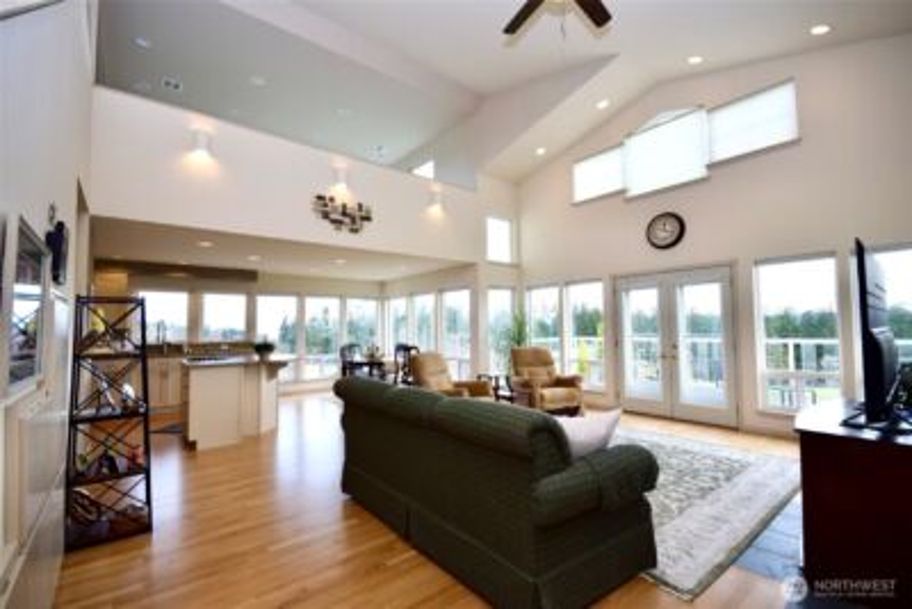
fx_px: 380
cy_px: 304
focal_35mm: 15
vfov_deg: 77.4
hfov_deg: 100.4
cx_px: 456
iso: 400
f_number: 6.3
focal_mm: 10
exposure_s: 1/160
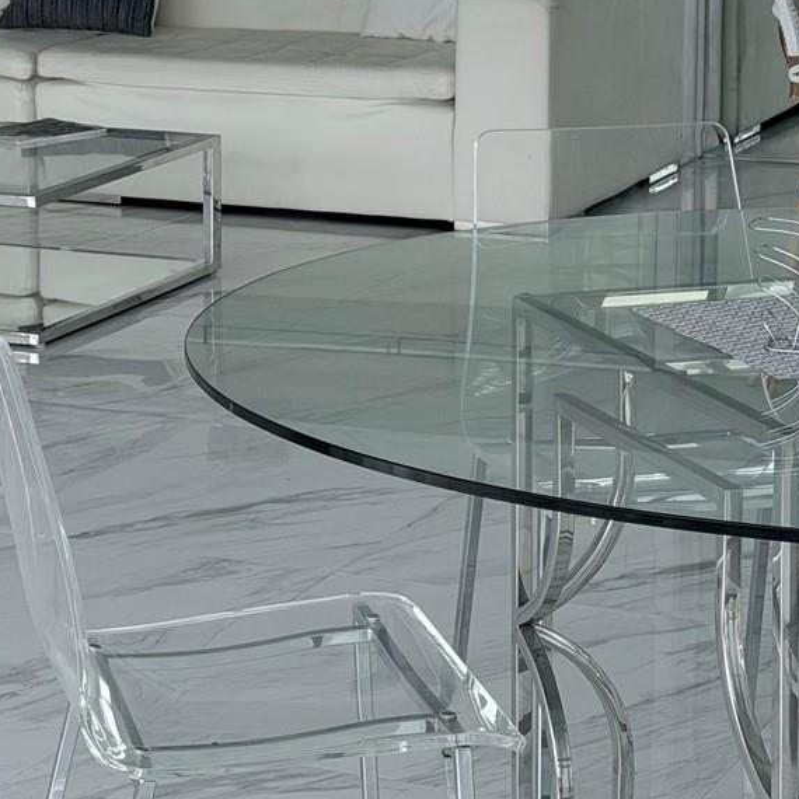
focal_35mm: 119
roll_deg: +0.9
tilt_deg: -9.9
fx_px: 3108
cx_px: 167
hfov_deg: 14.6
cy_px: 207
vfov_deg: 14.6
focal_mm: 6.76
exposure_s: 1/669
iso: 64
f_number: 1.78
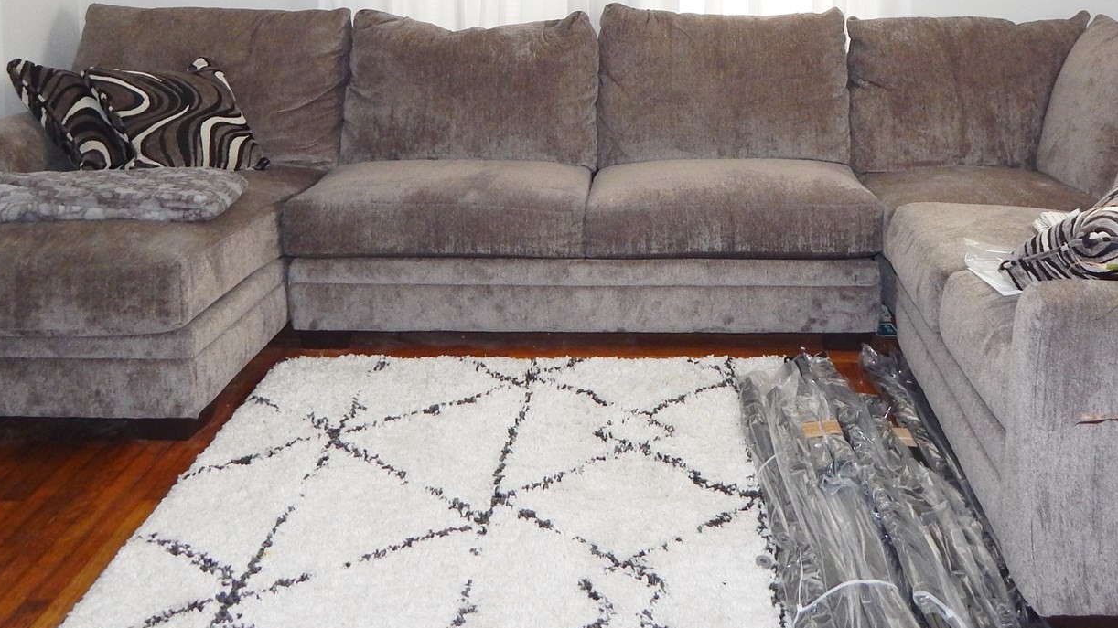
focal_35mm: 42
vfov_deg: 27.2
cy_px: 42
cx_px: 665
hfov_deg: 48.1
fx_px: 1245
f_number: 3
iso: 200
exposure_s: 1/30
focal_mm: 4
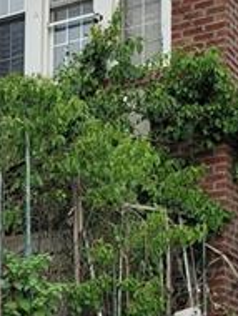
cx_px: 77
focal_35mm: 105
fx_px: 960
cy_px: 344
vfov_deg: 18.0
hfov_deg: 14.1
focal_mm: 4.3
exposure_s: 1/1391
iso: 50
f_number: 2.4
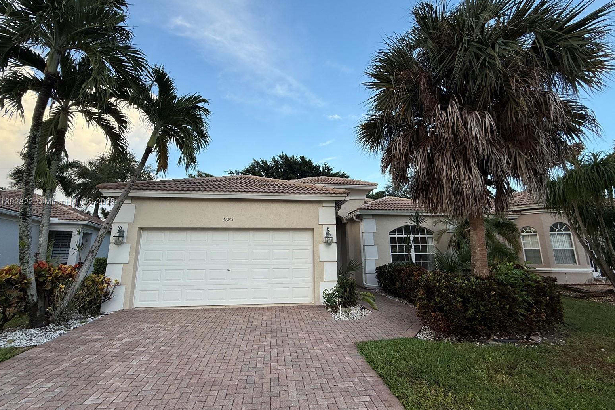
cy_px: 202
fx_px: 256
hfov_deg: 100.4
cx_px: 305
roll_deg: -0.1
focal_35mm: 15
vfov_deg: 77.3
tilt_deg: +11.0
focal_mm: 2.22
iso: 50
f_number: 2.2
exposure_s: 1/315
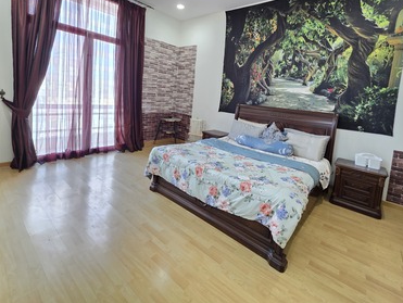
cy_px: 118
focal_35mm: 16
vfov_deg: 77.1
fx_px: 186
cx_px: 205
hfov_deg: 94.4
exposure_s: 1/50
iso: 500
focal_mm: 2.2
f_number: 1.9
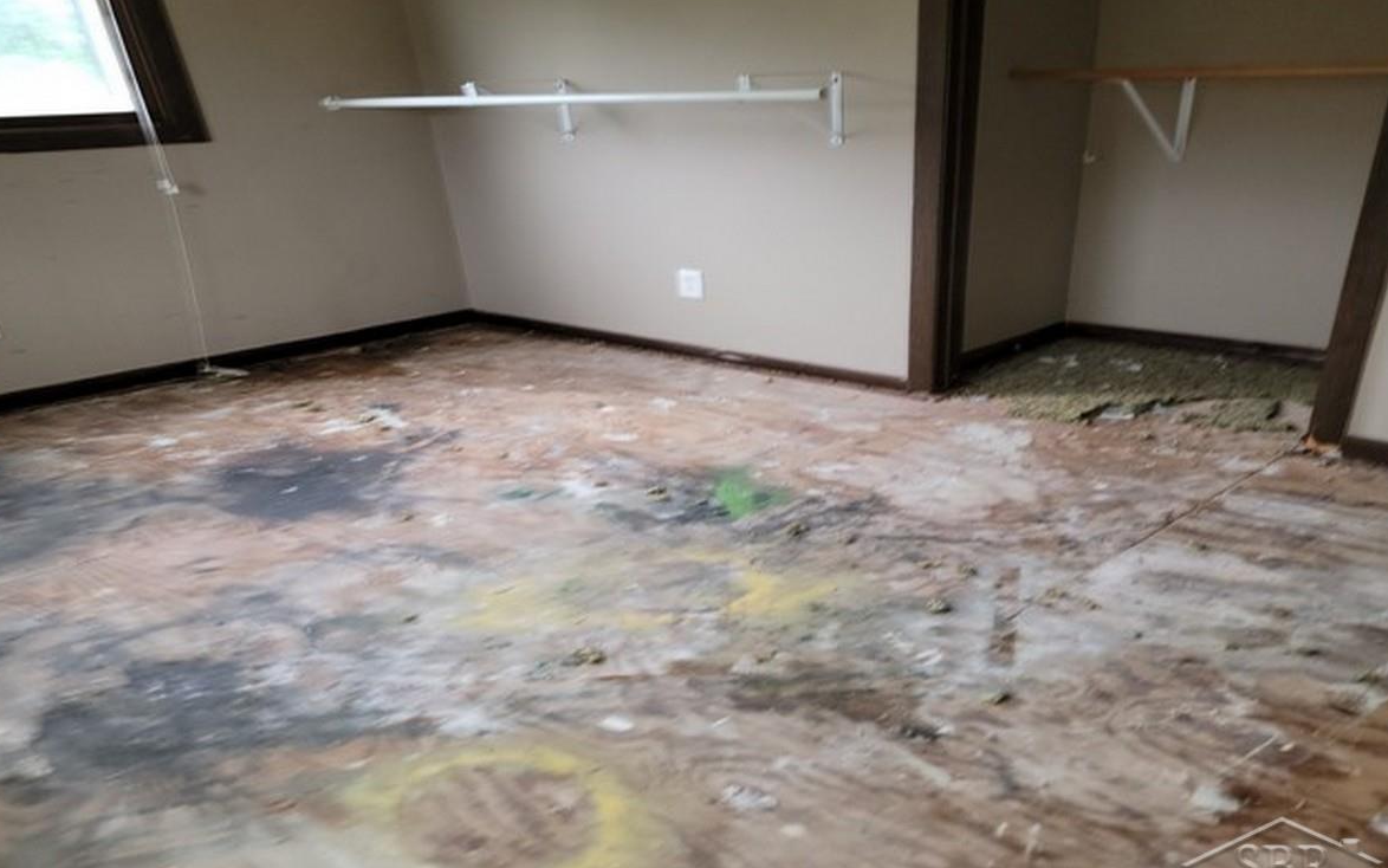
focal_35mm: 26
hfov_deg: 70.4
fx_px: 984
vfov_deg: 47.4
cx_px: 695
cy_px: 361
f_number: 1.8
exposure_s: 1/24
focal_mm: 6.7
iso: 100
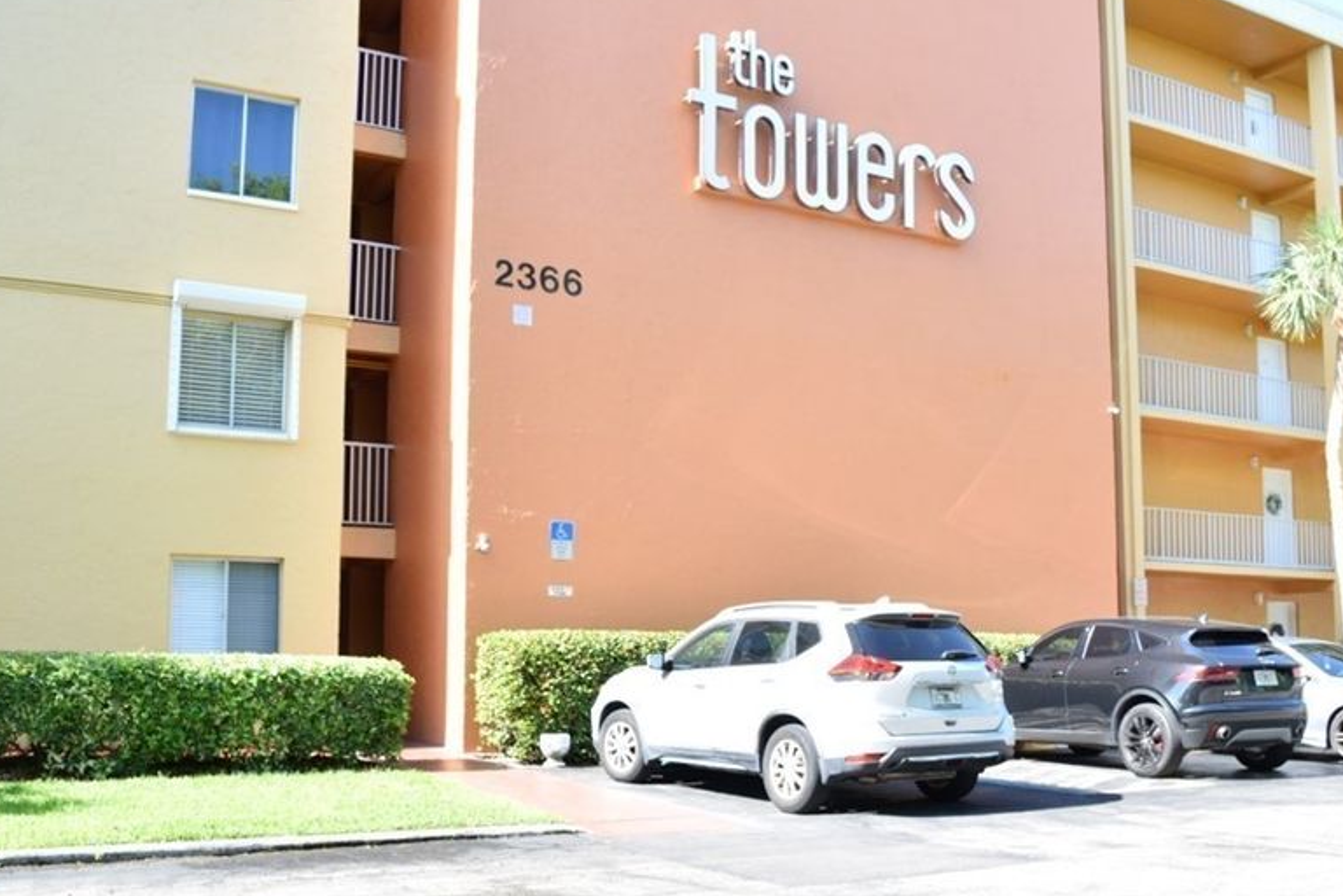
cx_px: 705
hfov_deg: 53.1
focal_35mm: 36
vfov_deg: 36.7
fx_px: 1343
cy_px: 545
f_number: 6.3
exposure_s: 1/200
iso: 200
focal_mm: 18
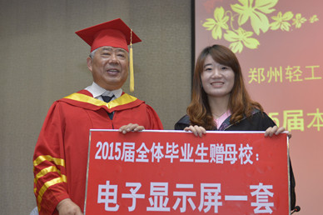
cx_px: 150
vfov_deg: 20.8
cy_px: 139
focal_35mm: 65
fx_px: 583
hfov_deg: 31.0
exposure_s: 1/125
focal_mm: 42
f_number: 2.8
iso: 1600
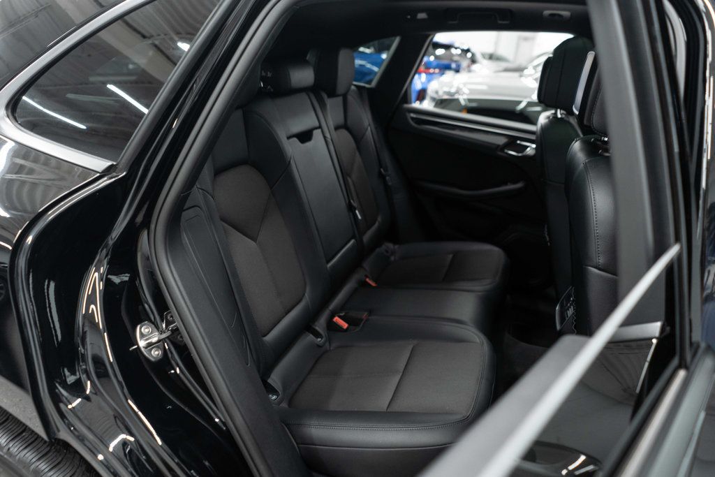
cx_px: 358
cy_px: 238
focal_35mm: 28
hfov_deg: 65.5
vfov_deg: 46.4
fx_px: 556
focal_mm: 28
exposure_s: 1/50
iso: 1250
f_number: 3.2
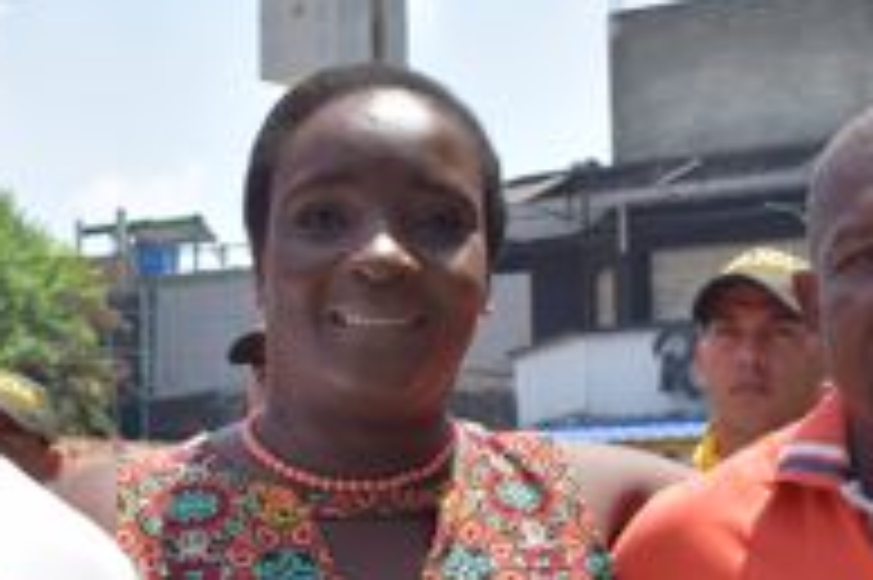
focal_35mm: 93
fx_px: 2253
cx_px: 378
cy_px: 519
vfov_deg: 14.5
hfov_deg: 21.9
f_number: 9
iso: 200
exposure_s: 1/320
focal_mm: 24
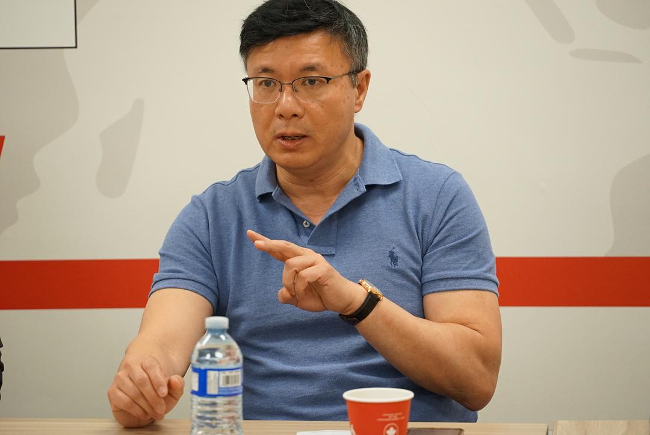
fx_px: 3074
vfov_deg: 8.1
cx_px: 325
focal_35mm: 170
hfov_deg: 12.1
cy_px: 218
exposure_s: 1/200
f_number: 6.3
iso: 2500
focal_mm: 170.1
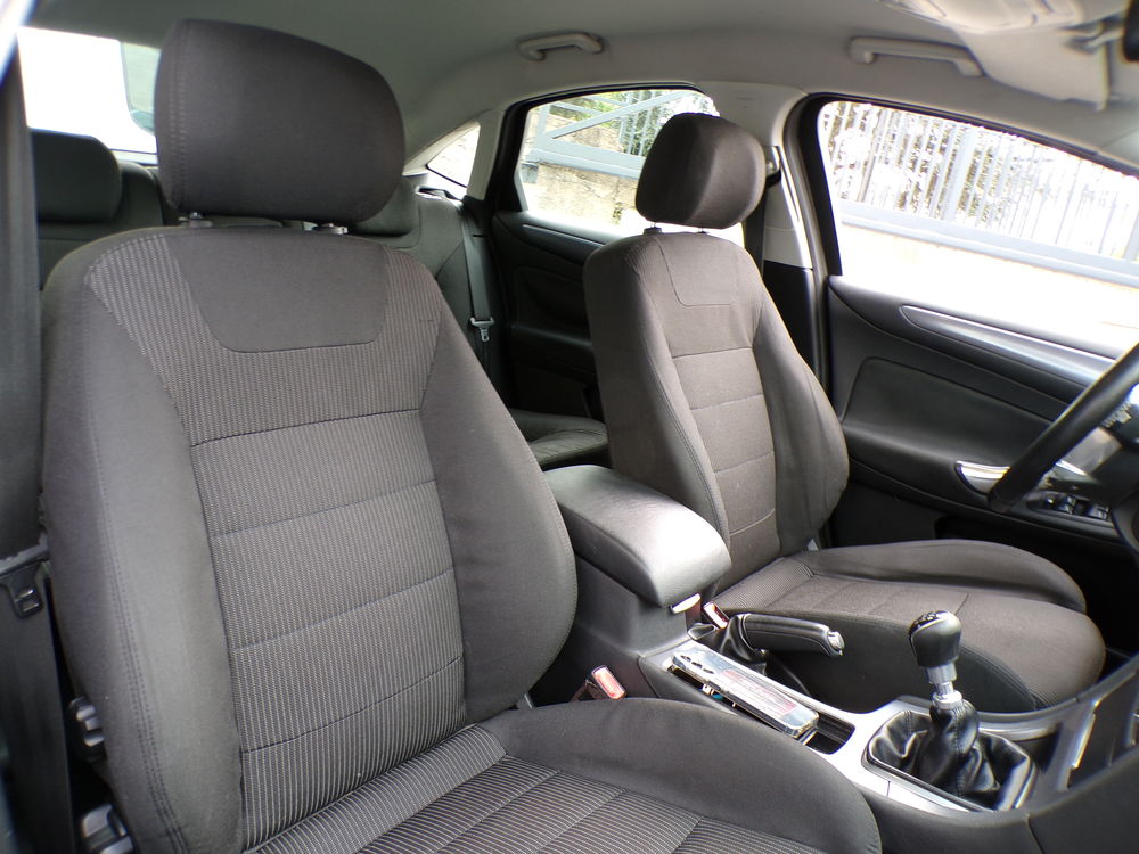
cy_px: 427
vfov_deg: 56.8
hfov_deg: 71.6
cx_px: 570
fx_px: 790
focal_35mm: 24
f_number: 3
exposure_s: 1/34
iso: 104
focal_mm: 4.3
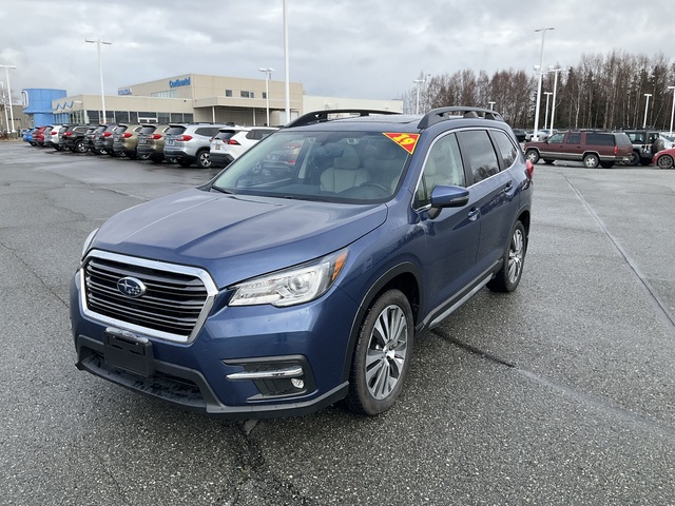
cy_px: 253
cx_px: 338
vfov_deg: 48.2
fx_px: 565
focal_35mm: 29
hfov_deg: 61.7
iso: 25
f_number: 1.8
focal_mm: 3
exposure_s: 1/529
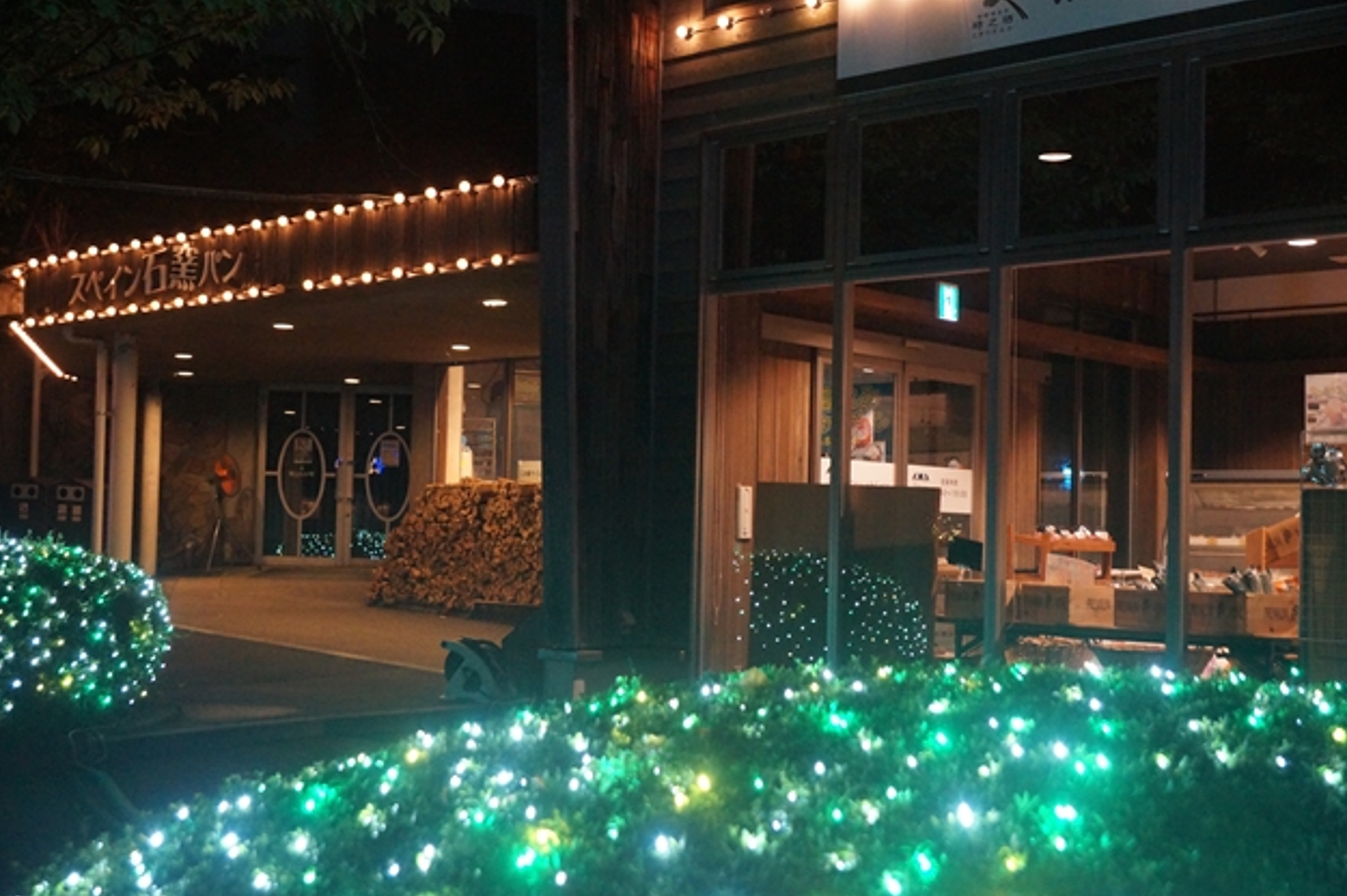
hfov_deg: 45.5
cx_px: 664
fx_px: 1608
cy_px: 454
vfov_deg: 31.2
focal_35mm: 43
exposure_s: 1/80
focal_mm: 28
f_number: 4
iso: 3200
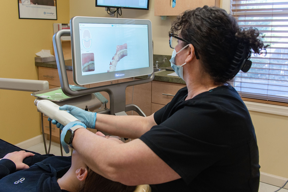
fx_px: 224
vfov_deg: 46.4
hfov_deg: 65.5
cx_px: 144
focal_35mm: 28
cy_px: 96
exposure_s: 1/160
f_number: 5.6
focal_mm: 28
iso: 1600
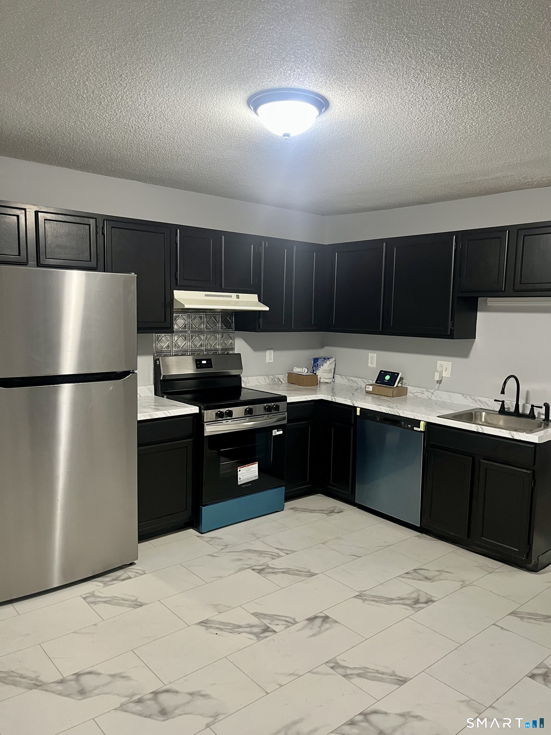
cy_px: 368
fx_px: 552
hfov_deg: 53.1
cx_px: 276
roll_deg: -1.3
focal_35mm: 26
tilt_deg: -8.3
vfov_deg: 67.3
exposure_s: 1/60
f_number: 1.6
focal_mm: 5.1
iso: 320
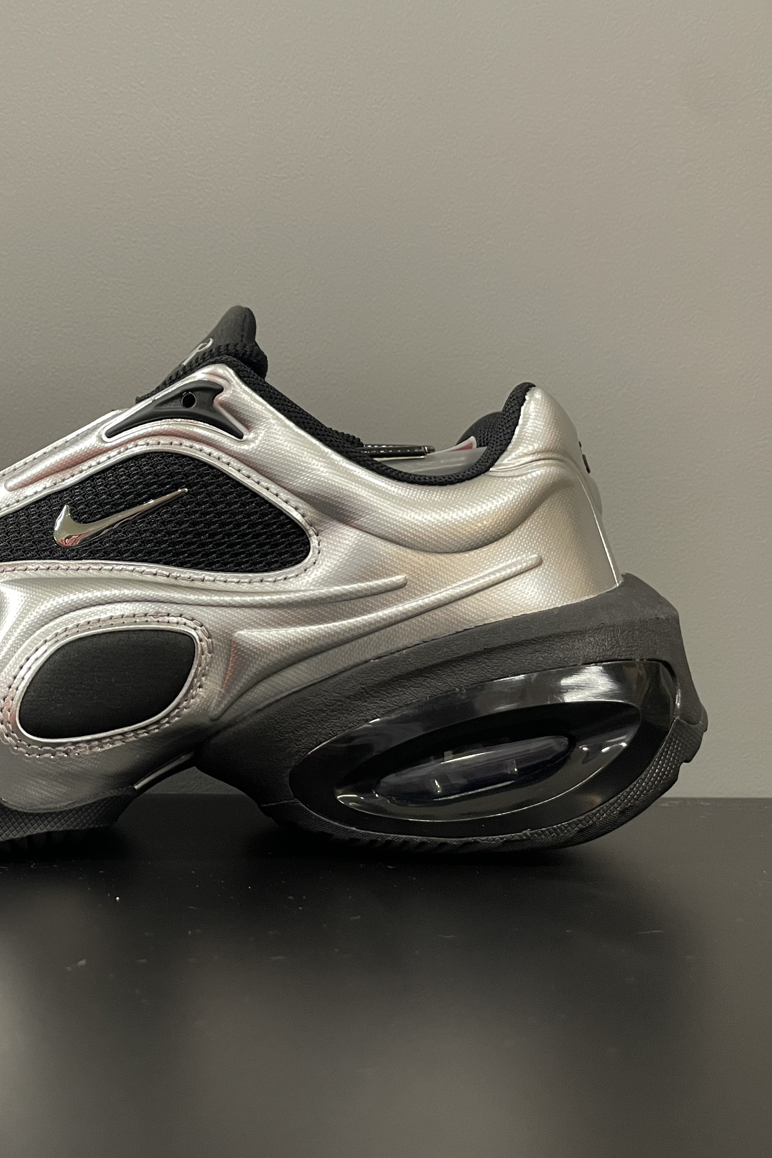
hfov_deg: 33.9
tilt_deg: +3.1
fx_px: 1190
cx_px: 71
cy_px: 579
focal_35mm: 37
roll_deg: -0.1
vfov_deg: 51.9
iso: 250
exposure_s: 1/60
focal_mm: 4.2
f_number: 1.6
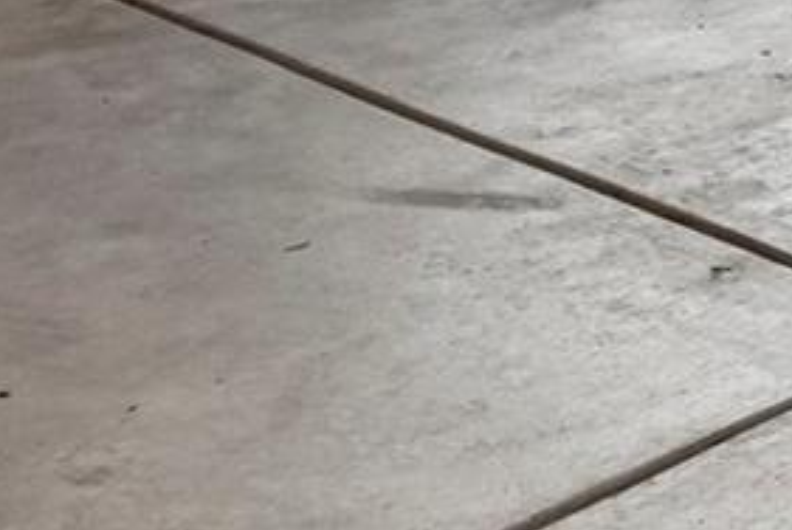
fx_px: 2067
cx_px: 2015
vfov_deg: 11.8
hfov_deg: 13.7
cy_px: -761
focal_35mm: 94
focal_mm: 11
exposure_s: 1/30
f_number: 8
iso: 200
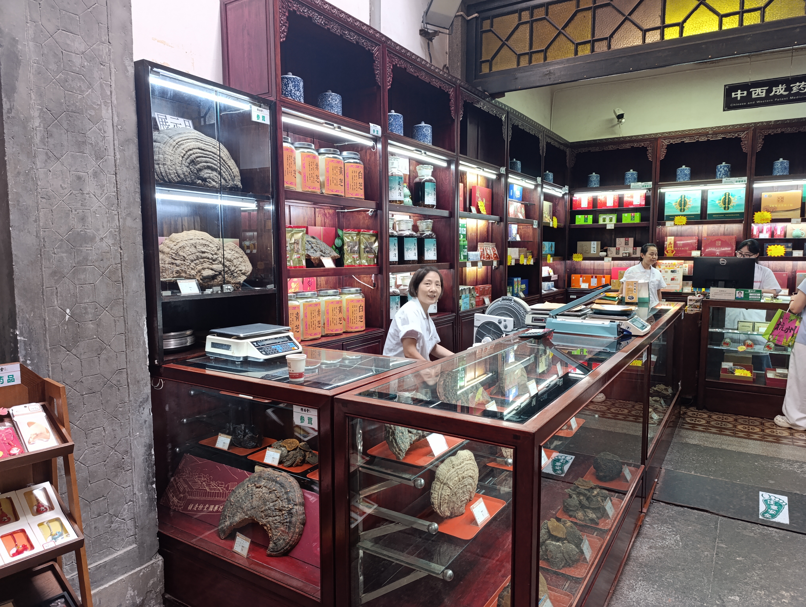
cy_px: 304
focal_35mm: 23
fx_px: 536
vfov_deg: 59.0
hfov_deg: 73.8
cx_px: 403
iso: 1250
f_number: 1.6
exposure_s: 1/100
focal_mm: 6.14
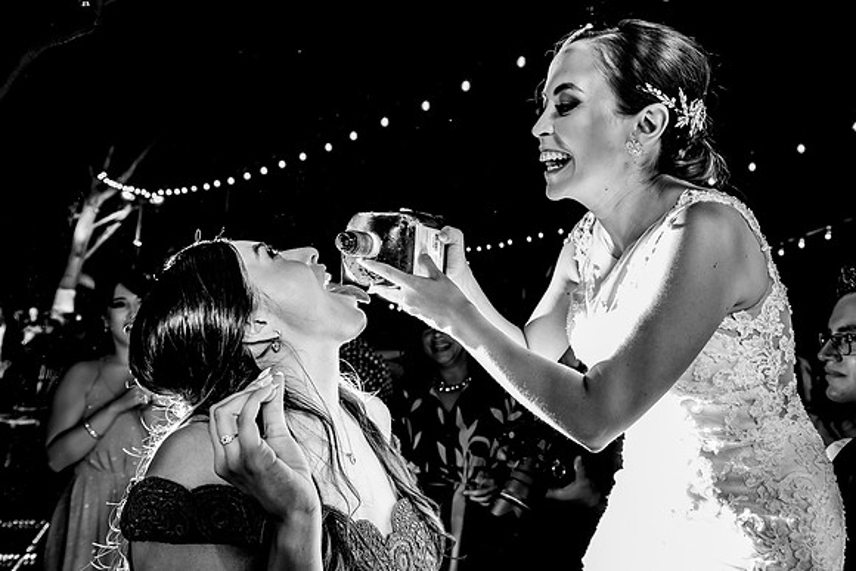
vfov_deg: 50.9
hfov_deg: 71.0
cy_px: 286
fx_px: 600
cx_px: 428
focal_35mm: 25
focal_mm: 24
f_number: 5
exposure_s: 1/160
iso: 2000
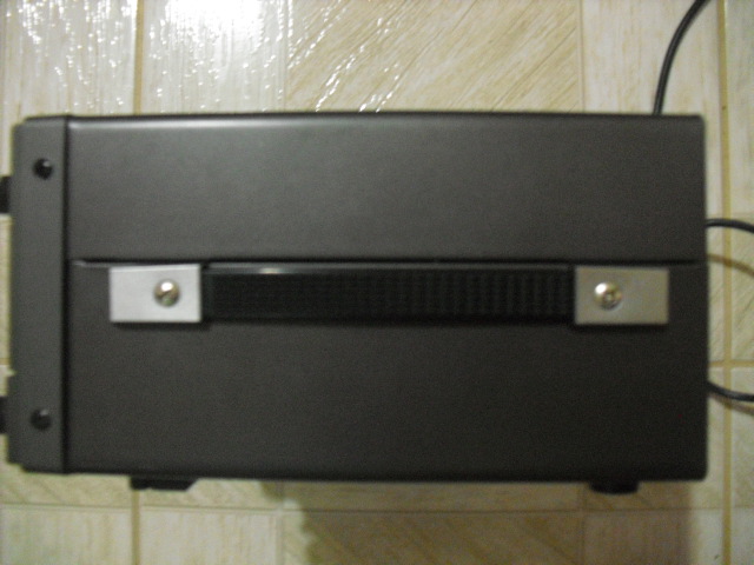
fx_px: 784
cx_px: 377
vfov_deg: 39.7
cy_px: 282
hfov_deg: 51.4
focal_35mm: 36
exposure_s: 1/8
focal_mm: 6.3
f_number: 3.1
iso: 800
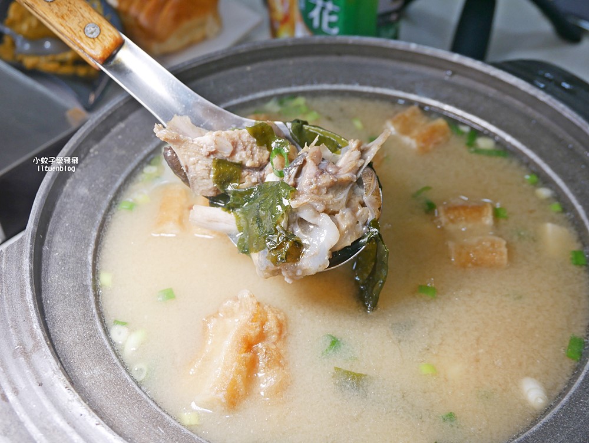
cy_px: 222
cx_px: 294
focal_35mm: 40
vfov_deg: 36.0
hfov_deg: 46.8
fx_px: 681
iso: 200
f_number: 4.5
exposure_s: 1/80
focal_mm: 20
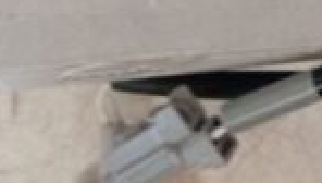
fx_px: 1232
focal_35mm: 144
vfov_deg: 8.1
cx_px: 329
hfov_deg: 14.6
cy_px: -182
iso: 790
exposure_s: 1/33.3
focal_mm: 4.22
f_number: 1.8
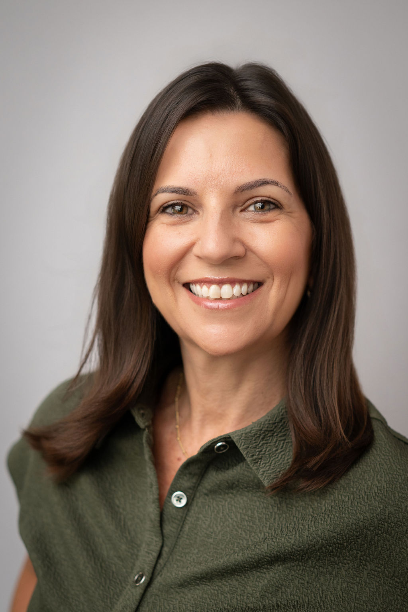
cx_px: 204
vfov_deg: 39.6
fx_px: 850
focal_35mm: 50
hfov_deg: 27.0
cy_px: 306
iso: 500
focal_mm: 50
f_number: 2.5
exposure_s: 1/200
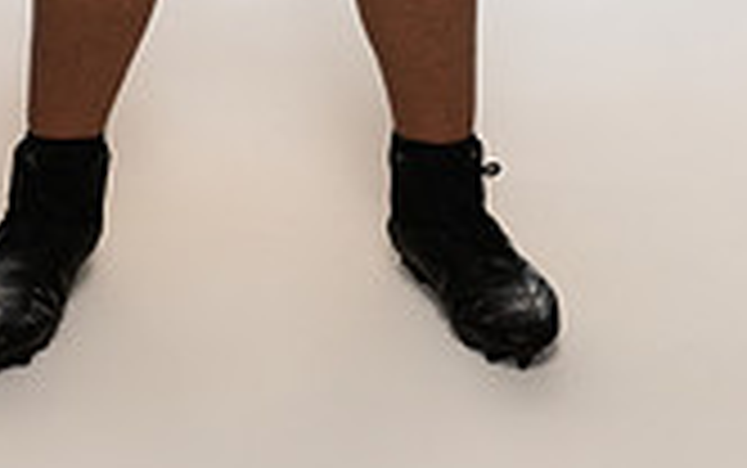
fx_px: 2811
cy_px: -504
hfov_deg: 15.1
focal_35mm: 138
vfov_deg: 8.9
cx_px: 252
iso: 500
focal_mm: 50
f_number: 6.3
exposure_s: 1/200
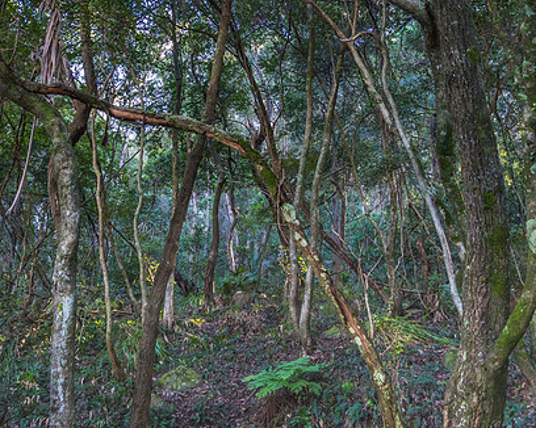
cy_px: 189
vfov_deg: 41.1
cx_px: 200
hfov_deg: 49.8
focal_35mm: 36
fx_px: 571
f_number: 5
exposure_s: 1/30
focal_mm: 18
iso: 400
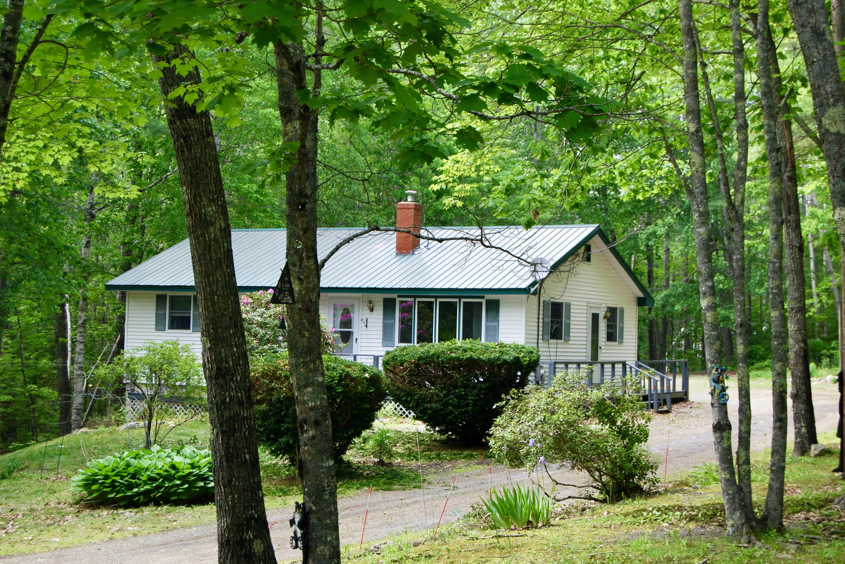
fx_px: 1502
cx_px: 422
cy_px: 281
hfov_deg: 31.4
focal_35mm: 64
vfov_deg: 21.2
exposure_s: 1/125
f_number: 5.3
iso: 200
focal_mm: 42
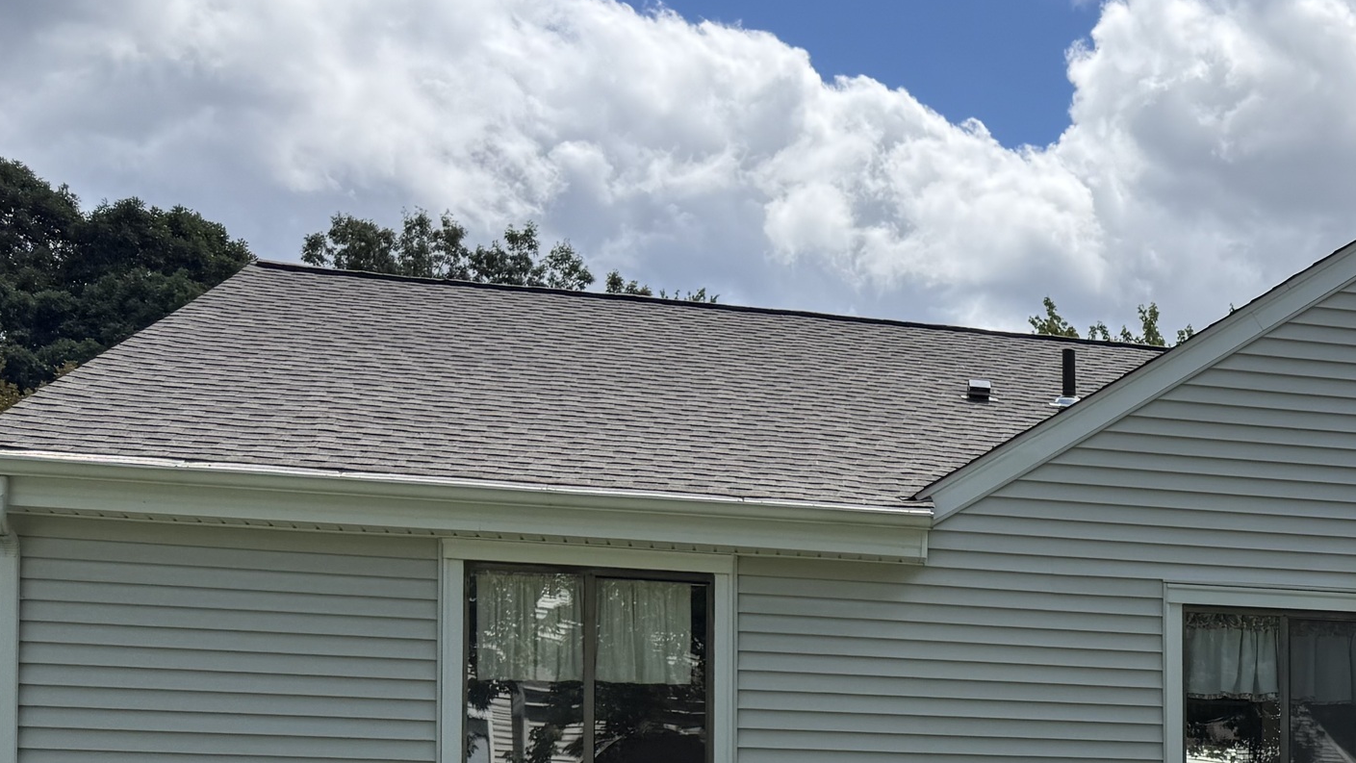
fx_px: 2050
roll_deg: +0.2
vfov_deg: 20.0
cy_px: 864
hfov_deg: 32.6
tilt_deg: +1.6
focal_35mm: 57
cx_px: 1451
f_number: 1.78
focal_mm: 6.76
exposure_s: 1/4405
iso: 80
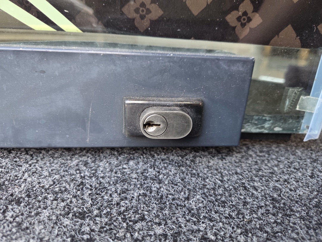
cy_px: 121
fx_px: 214
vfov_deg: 58.9
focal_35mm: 23
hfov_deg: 73.9
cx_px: 161
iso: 200
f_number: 1.8
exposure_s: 1/100
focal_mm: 5.4
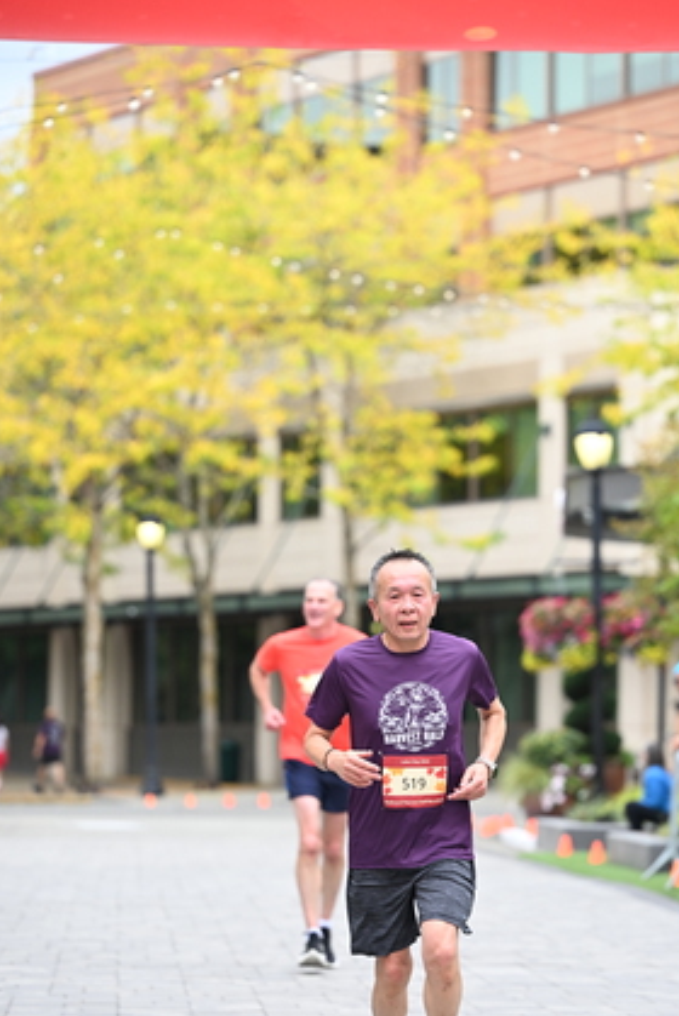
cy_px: 550
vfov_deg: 12.5
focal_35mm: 164
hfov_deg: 8.4
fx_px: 4632
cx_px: 416
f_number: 2.8
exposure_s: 1/1600
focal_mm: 125
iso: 640
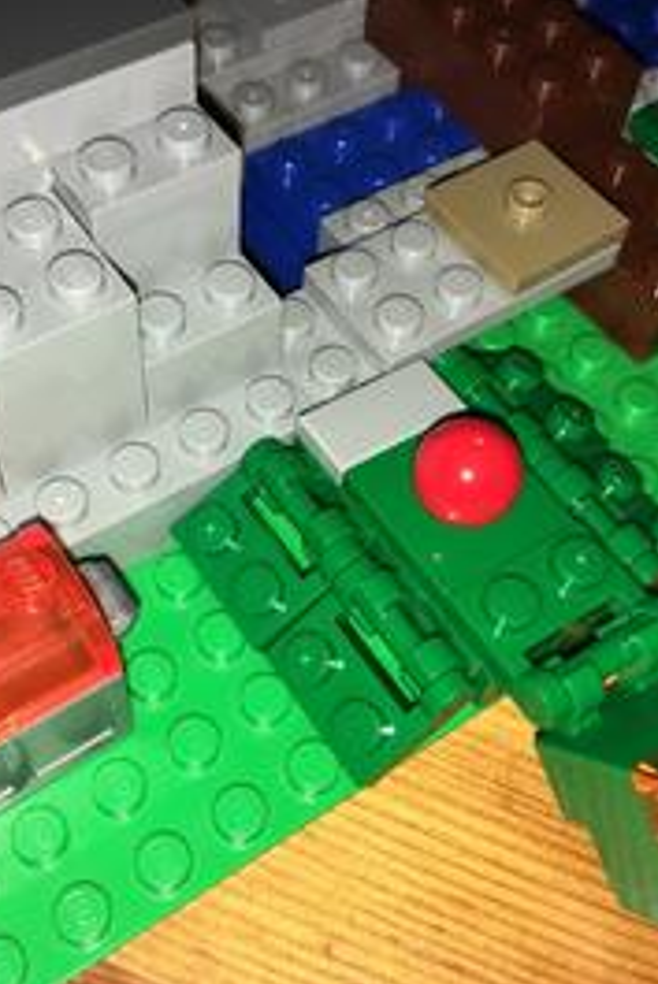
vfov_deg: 47.4
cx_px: 260
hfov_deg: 32.6
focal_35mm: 41
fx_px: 1123
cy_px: 490
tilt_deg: -57.3
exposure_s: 1/194
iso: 25
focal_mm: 4.15
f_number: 2.2
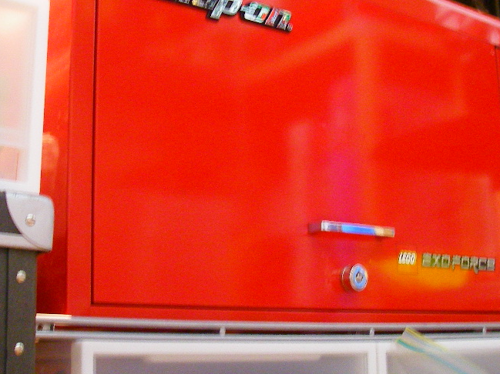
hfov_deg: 32.2
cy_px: 134
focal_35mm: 60
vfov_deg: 24.3
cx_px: 269
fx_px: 866
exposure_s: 1/4
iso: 400
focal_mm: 6.3
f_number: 3.3
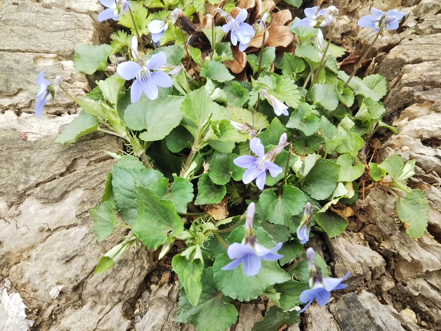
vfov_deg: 46.8
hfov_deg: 60.0
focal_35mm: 30
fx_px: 382
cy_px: 166
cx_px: 220
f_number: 2.2
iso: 40
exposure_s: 1/60
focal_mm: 4
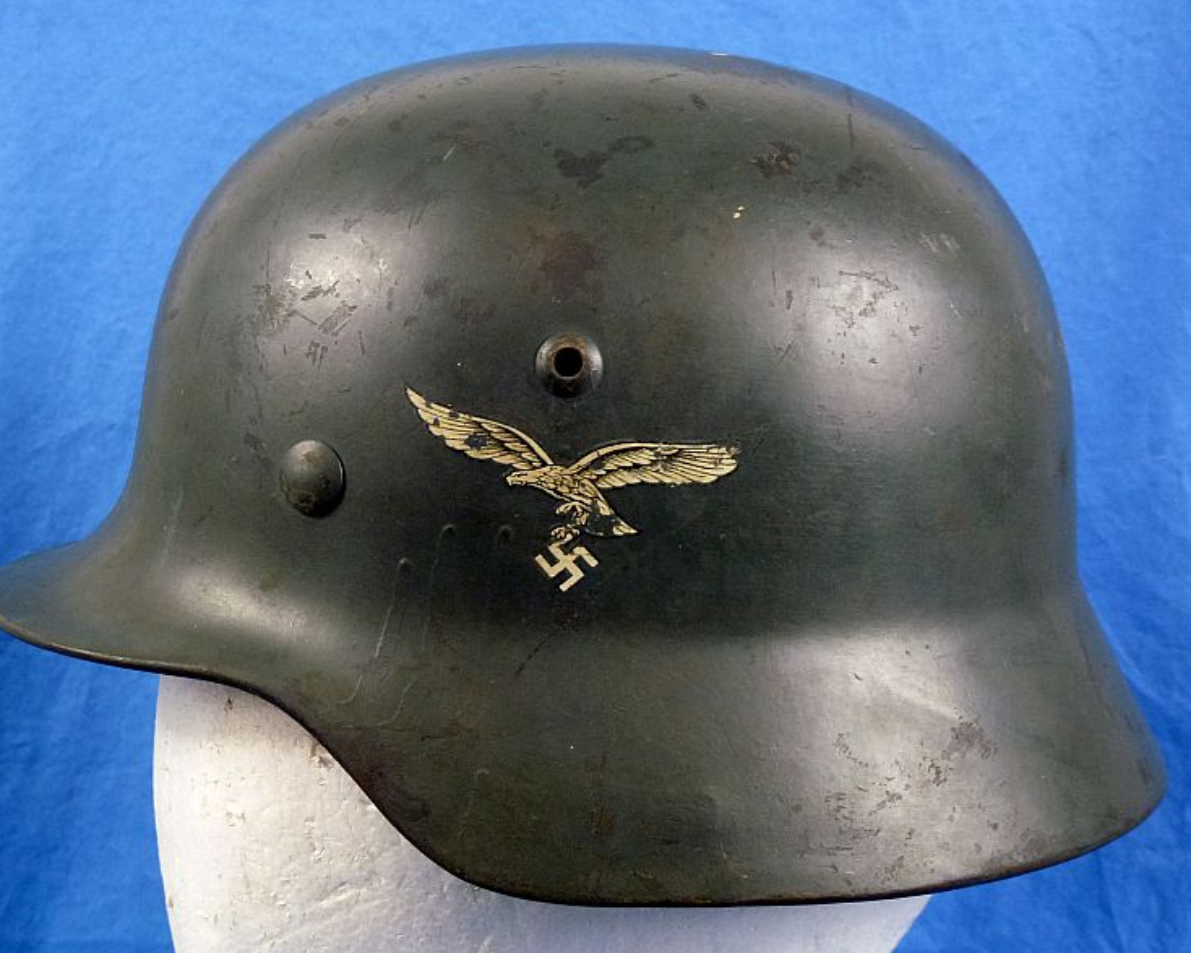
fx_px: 1833
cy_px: 479
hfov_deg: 36.0
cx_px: 574
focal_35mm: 52
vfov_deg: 29.1
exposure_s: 1/80
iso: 400
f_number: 4.1
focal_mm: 8.7
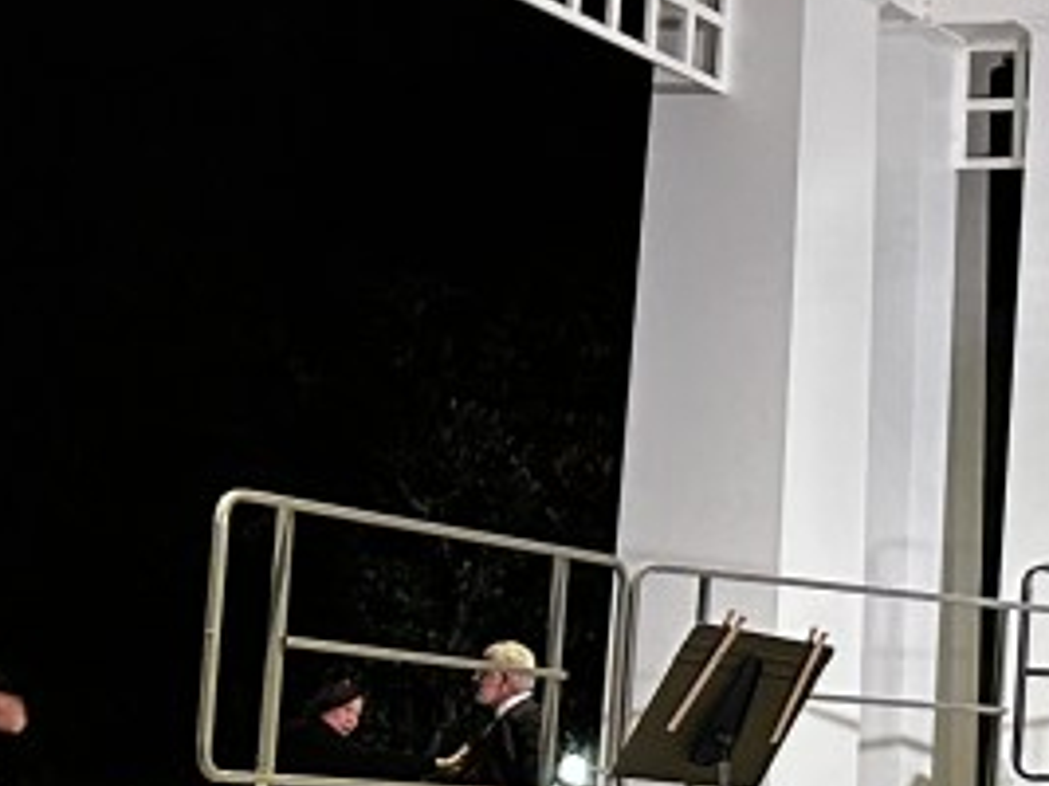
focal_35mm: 115
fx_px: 3483
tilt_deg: +6.5
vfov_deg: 12.8
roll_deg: +0.0
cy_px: 566
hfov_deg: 14.4
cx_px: 2055
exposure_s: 1/60
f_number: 1.78
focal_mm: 6.86
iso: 500
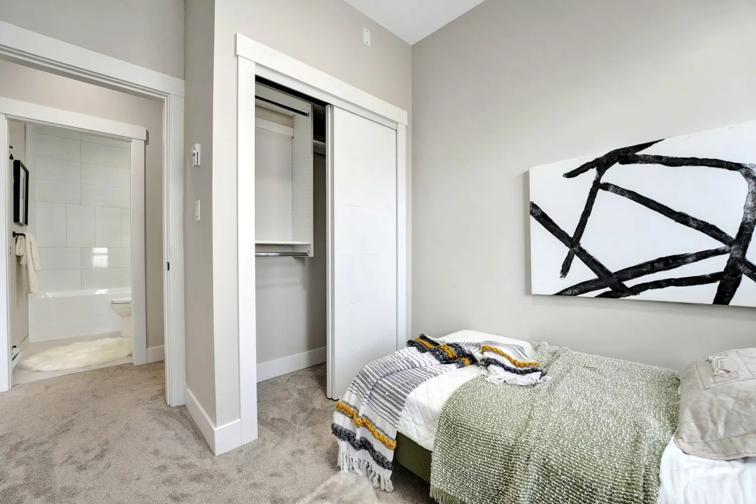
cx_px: 378
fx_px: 294
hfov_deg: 104.3
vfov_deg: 81.2
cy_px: 252
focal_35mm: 14
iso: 400
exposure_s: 1/25
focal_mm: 14
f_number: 8
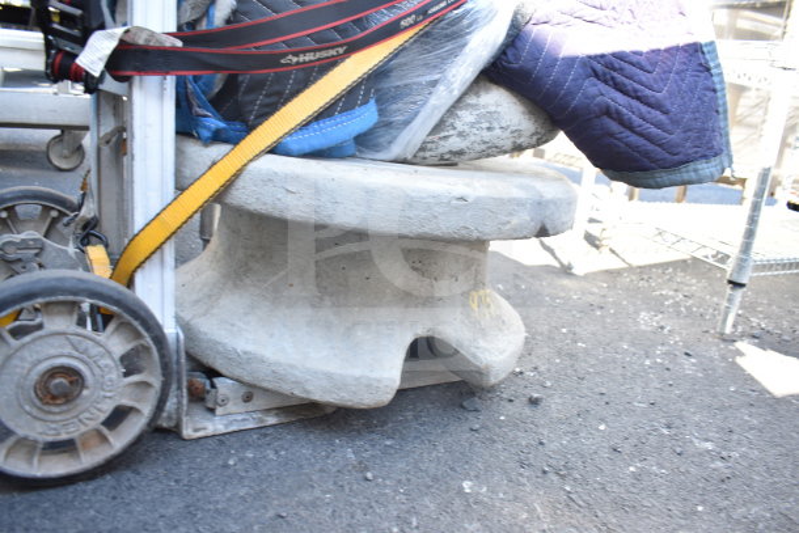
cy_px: 266
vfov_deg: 48.0
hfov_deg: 67.4
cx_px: 400
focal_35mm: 27
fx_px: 599
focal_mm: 18
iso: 200
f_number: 4
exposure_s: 1/60
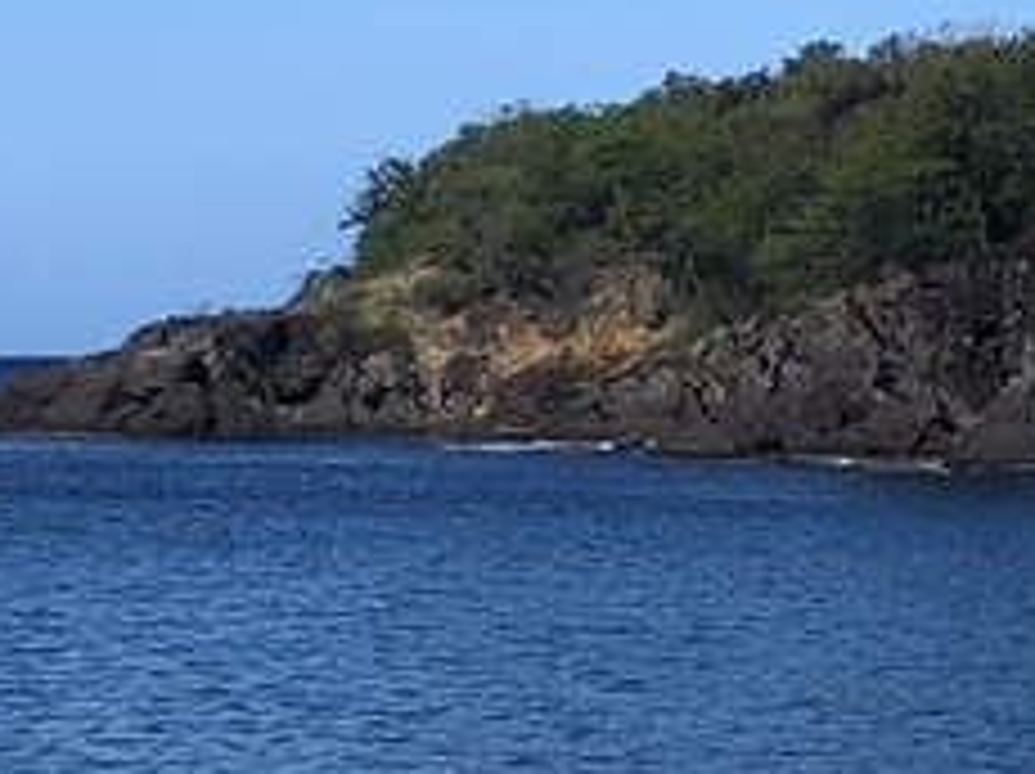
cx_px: 590
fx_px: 5824
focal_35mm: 195
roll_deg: +0.8
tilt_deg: +2.8
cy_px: 99
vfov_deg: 7.6
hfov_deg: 10.2
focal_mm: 4
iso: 20
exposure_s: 1/2667
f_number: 1.8
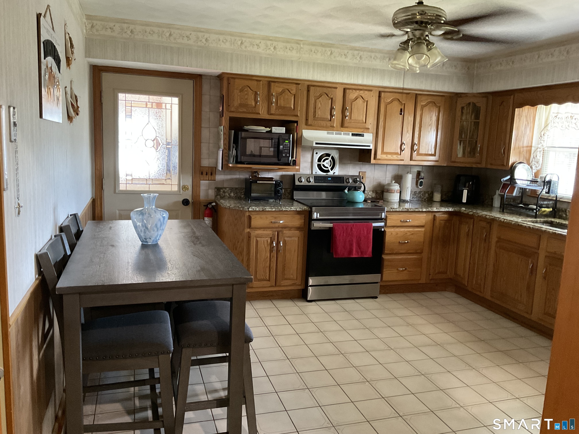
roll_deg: -2.6
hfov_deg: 61.7
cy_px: 217
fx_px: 485
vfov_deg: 48.2
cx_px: 290
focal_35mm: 29
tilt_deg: -10.2
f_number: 1.8
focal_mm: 3
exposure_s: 1/30
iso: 250
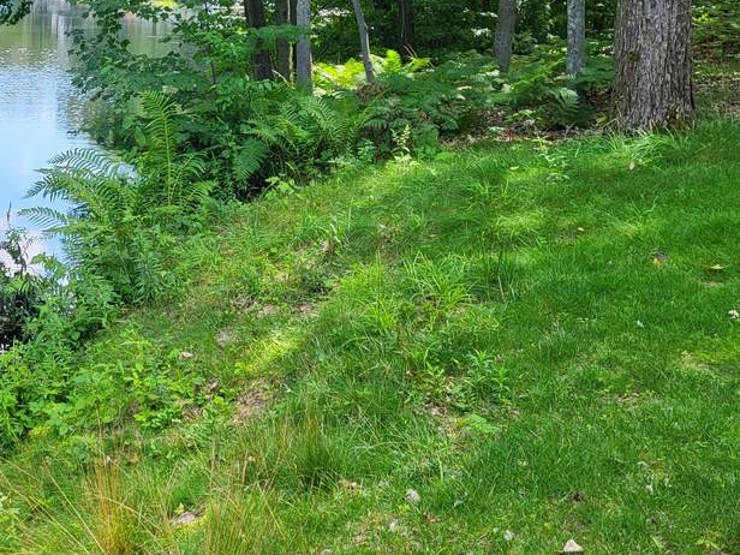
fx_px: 1154
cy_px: 101
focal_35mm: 54
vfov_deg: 26.5
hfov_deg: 33.4
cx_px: 58
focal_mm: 5.4
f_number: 1.8
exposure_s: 1/352
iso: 40
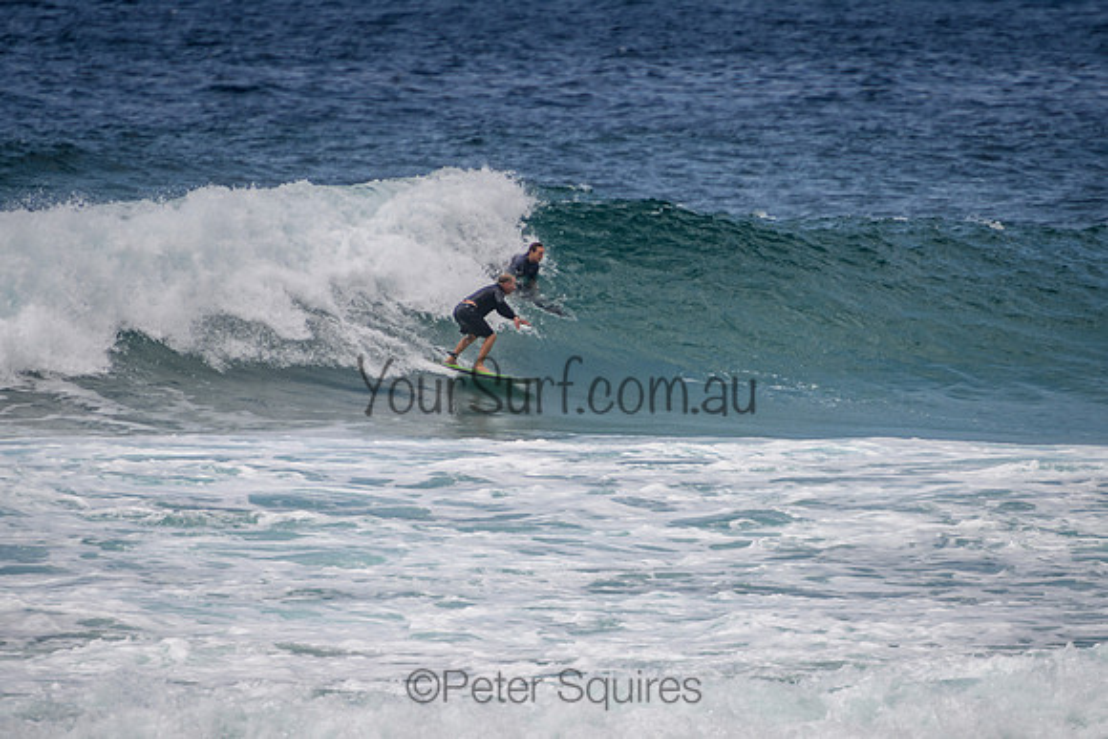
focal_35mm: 549
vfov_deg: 2.5
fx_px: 16911
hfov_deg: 3.8
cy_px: 415
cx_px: 678
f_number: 5.6
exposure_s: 1/2000
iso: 180
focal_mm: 400
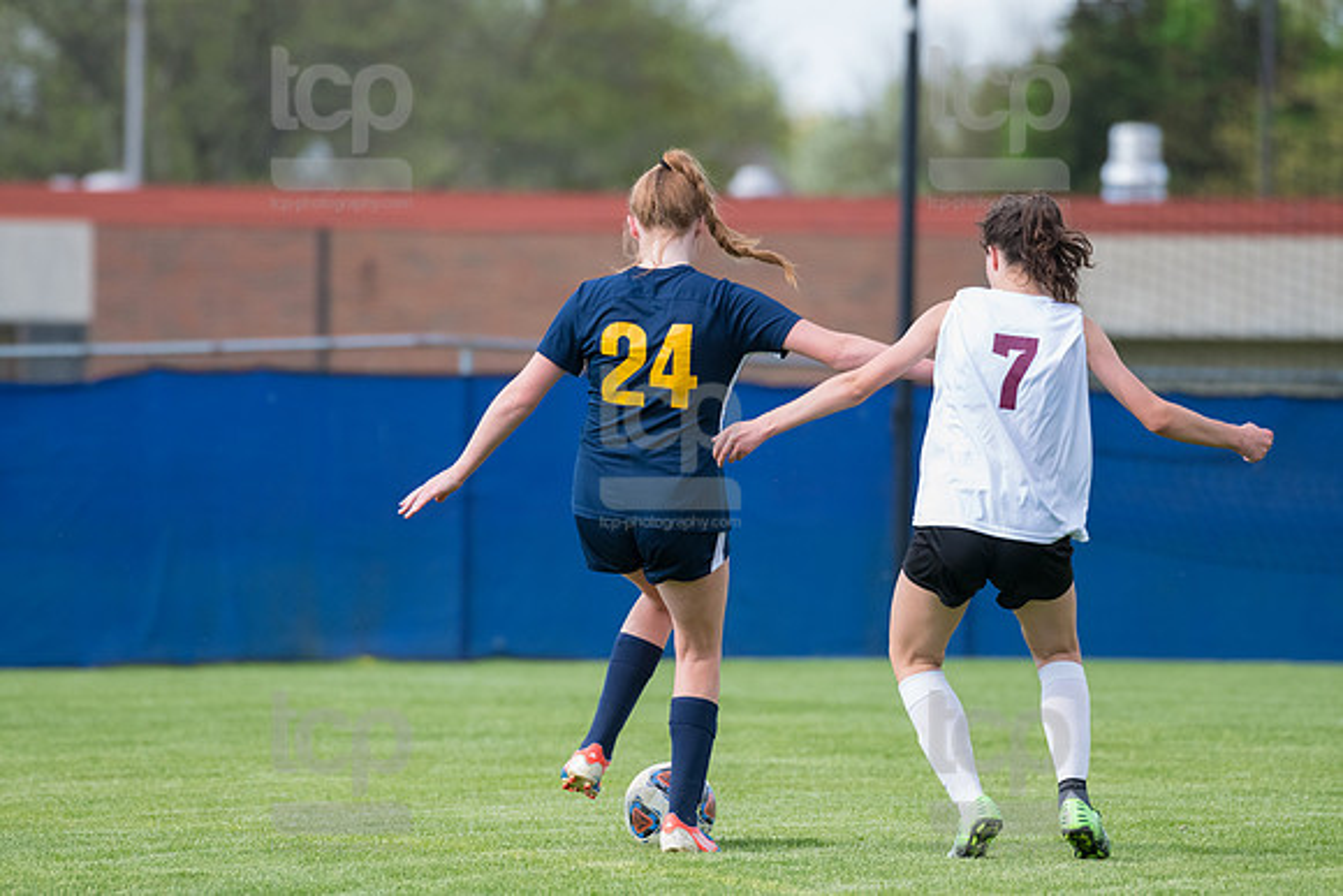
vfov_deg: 4.0
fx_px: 12686
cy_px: 448
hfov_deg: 6.1
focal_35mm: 340
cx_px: 672
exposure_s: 1/2000
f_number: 5.6
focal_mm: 340
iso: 2000
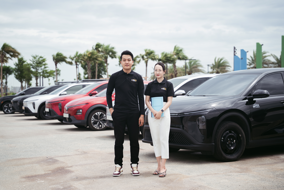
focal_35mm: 61
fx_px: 479
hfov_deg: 33.0
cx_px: 142
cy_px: 95
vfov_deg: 22.4
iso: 100
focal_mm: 60.7
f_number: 2.8
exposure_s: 1/1250
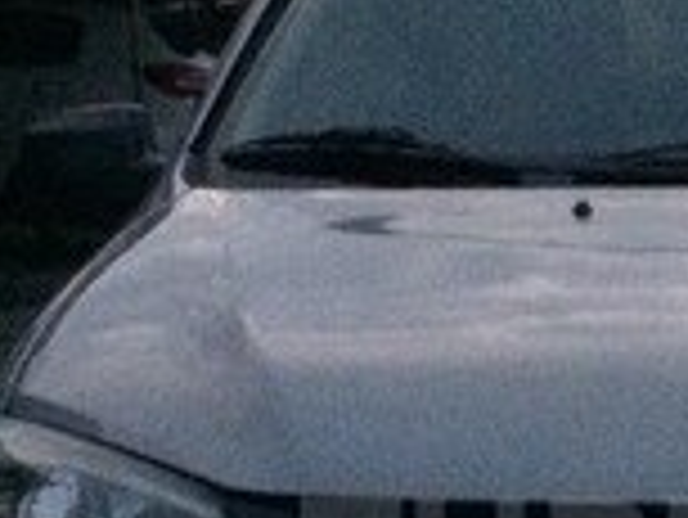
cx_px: 760
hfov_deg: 15.3
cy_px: 565
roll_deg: -0.4
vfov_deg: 11.7
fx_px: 2486
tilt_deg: -12.8
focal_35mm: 125
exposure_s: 1/17
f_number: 2.2
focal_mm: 4.15
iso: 500
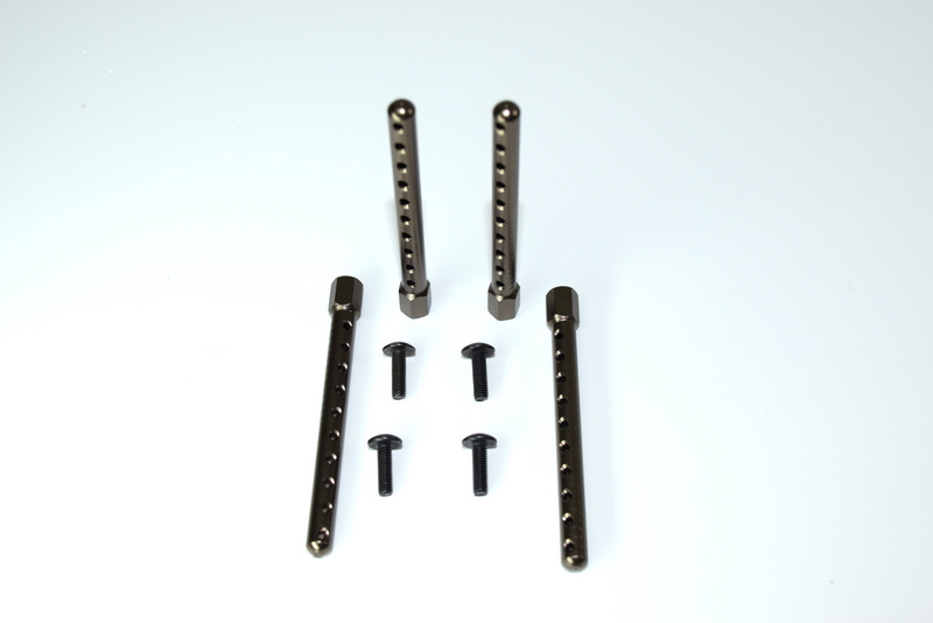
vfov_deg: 26.5
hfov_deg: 38.9
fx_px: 1322
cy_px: 312
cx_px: 466
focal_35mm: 51
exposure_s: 1/80
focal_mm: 34
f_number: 8
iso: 100
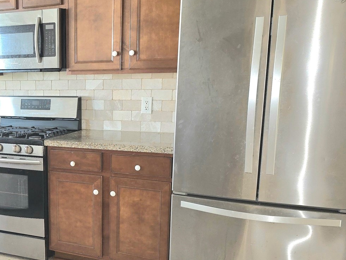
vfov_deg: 30.0
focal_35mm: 48
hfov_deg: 37.3
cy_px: 182
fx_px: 480
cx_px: 40
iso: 160
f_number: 1.4
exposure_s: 1/15
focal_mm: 6.5
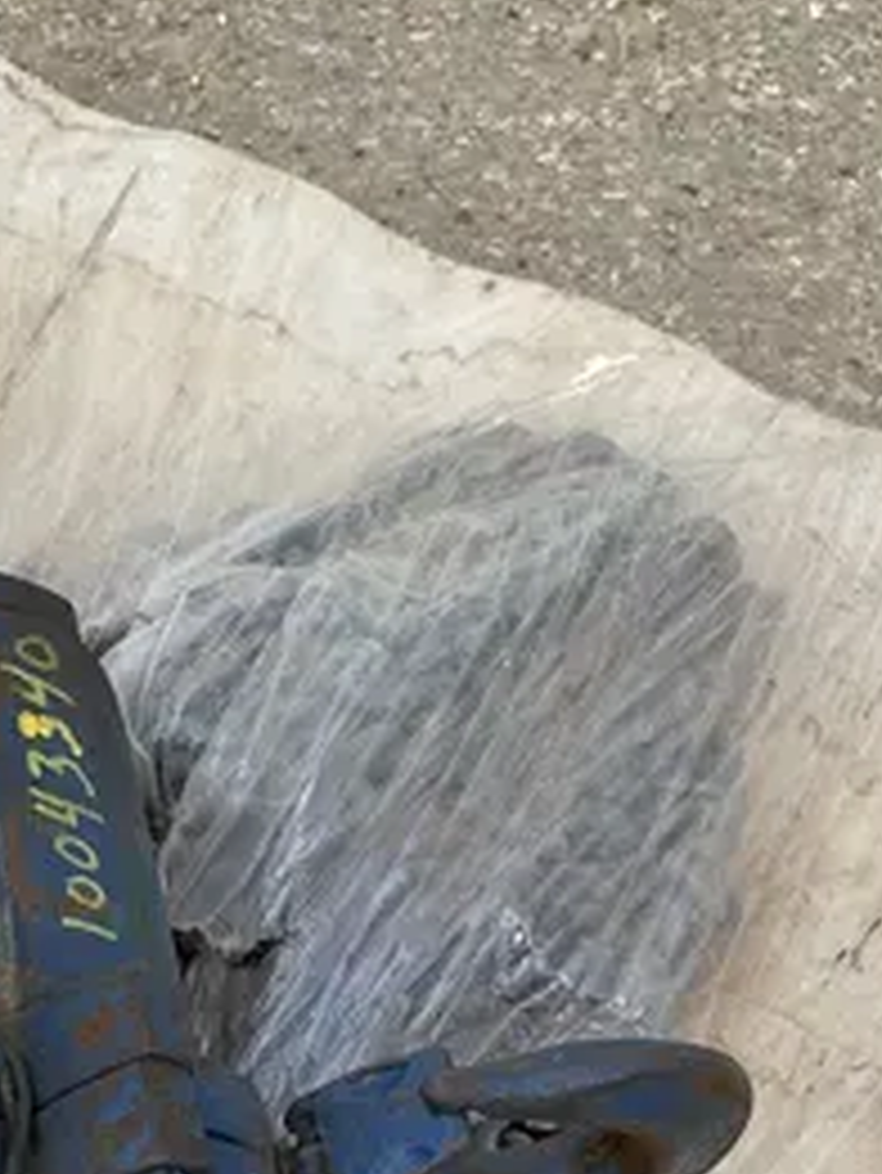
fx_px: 2478
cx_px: -50
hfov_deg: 19.5
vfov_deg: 24.4
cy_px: 1383
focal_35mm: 73
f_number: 1.8
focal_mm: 4.25
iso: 32
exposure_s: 1/1996
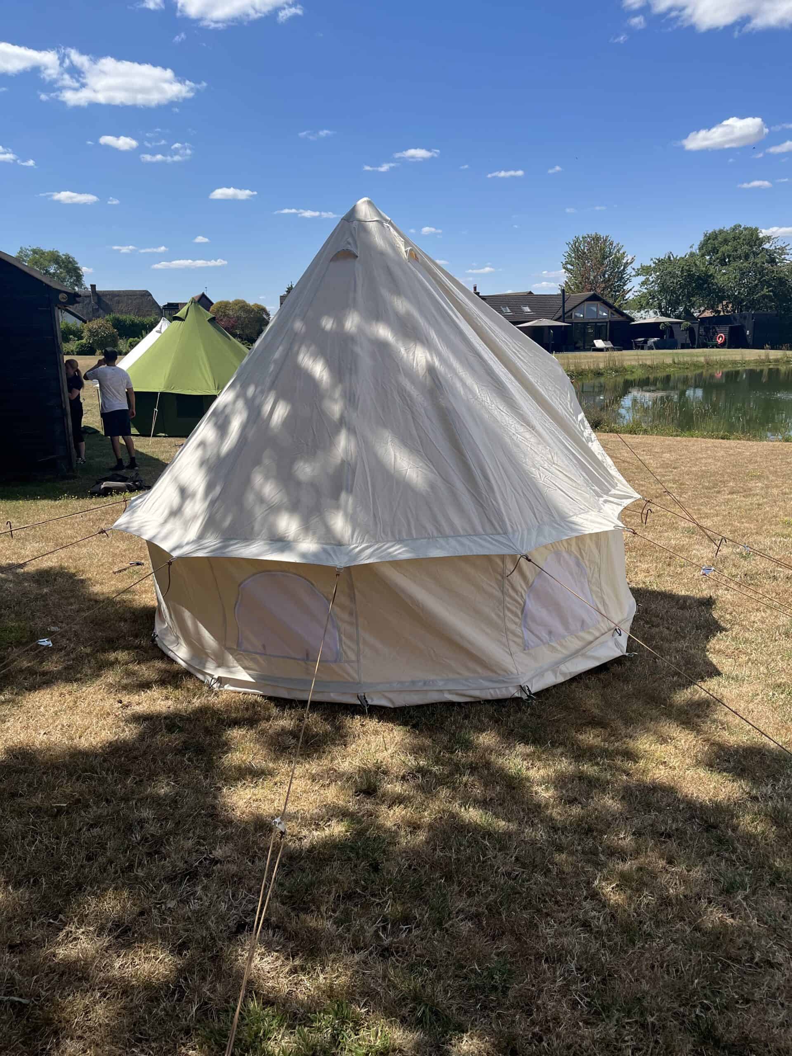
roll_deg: +0.3
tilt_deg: -12.9
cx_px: 396
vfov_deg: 67.3
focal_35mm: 26
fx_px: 793
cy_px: 528
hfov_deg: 53.1
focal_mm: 5.1
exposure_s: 1/3745
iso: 50
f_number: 1.6
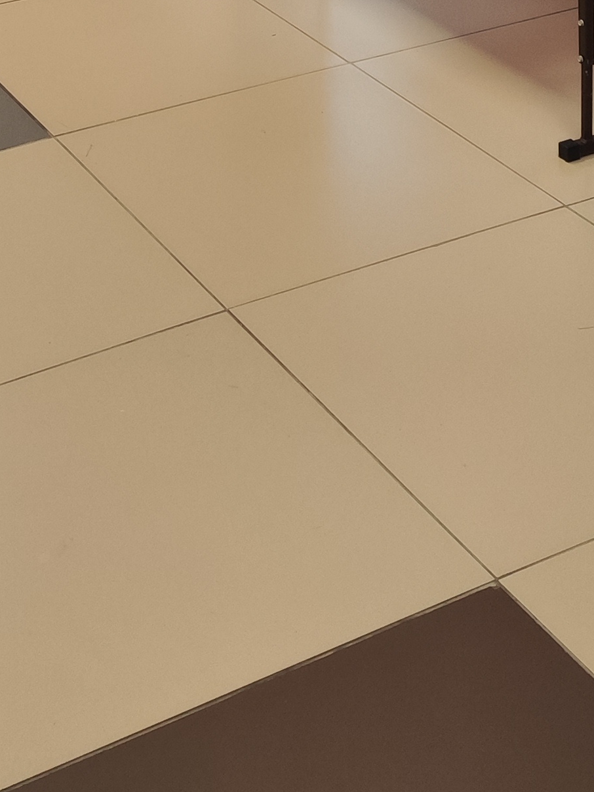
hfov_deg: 18.7
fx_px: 1785
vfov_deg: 19.9
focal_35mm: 78
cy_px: -542
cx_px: 129
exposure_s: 1/100
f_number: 1.8
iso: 94
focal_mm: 5.4
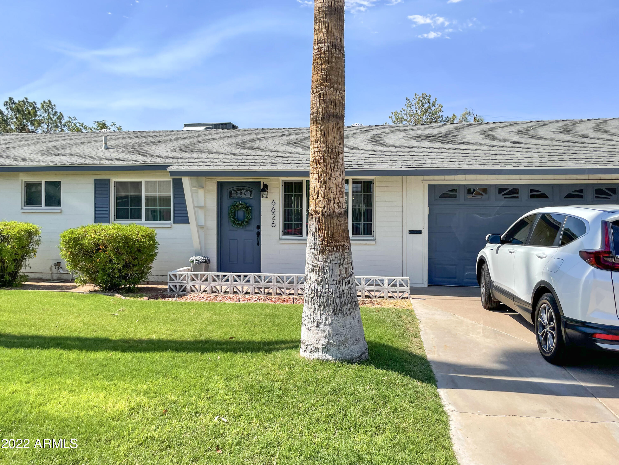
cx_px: 310
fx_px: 465
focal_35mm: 26
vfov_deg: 53.1
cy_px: 232
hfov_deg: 67.3
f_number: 1.6
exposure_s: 1/3205
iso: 32
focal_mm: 4.2
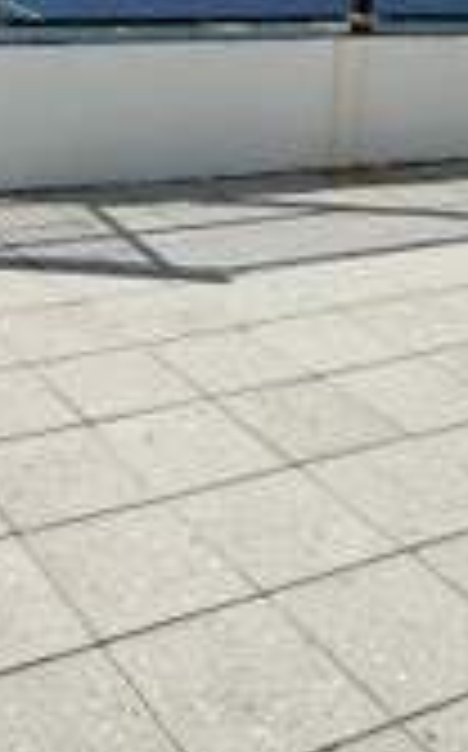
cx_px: 45
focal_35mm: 57
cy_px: -41
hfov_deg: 22.1
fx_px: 1166
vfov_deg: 32.2
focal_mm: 2.22
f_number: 2.2
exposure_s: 1/3906
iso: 50
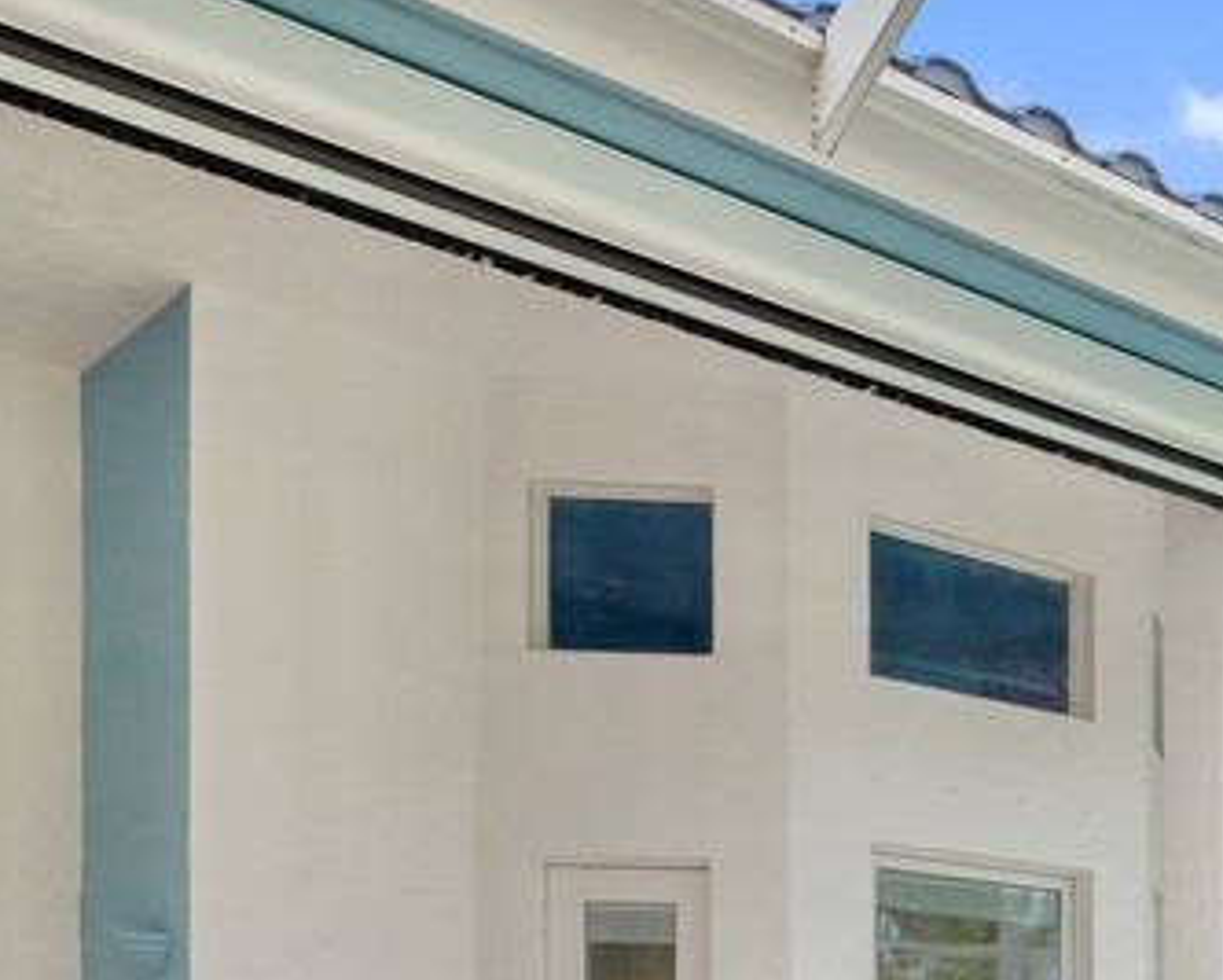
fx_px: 1956
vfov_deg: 25.4
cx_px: 1634
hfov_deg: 28.0
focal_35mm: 54
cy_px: 1164
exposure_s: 1/125
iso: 200
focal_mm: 9
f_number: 7.1
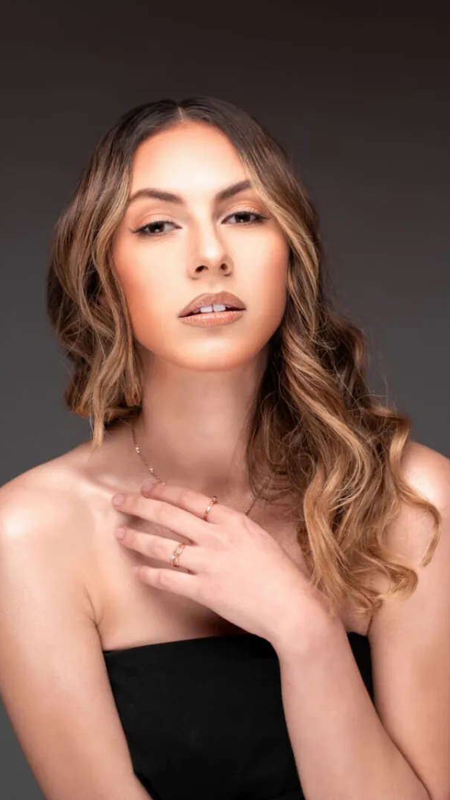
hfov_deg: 10.9
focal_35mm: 111
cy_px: 397
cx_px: 214
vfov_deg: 19.3
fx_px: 2354
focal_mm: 105
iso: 160
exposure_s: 1/250
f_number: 8
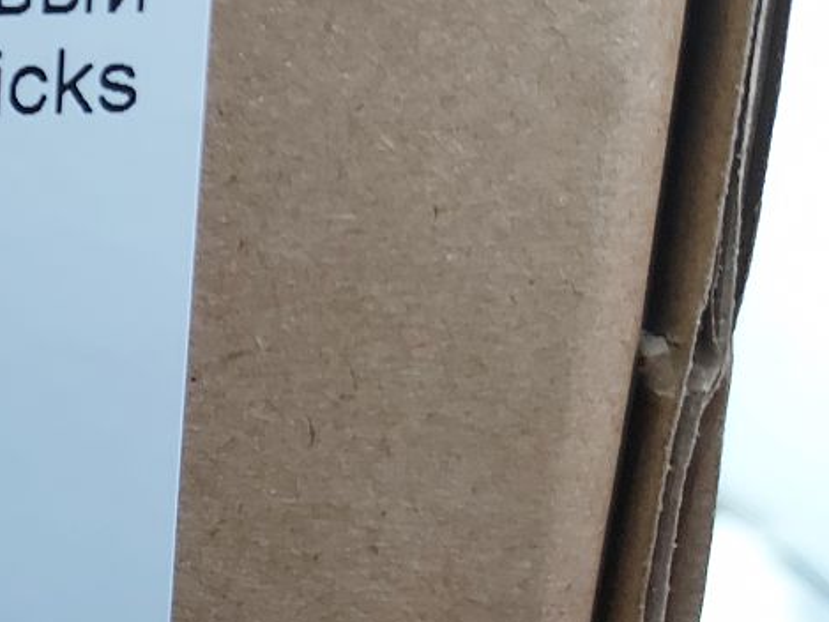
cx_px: -376
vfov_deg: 20.5
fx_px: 1701
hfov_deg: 22.9
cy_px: 477
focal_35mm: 71
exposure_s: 1/33
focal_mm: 5.23
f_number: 1.8
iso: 200
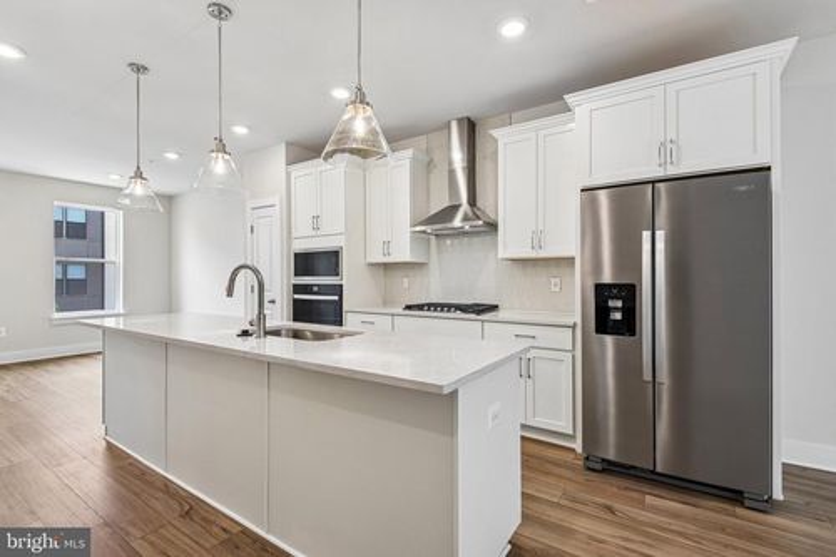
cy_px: 278
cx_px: 418
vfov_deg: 73.7
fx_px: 371
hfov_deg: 96.8
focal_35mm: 16
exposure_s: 1/25
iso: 400
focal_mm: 16
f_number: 8
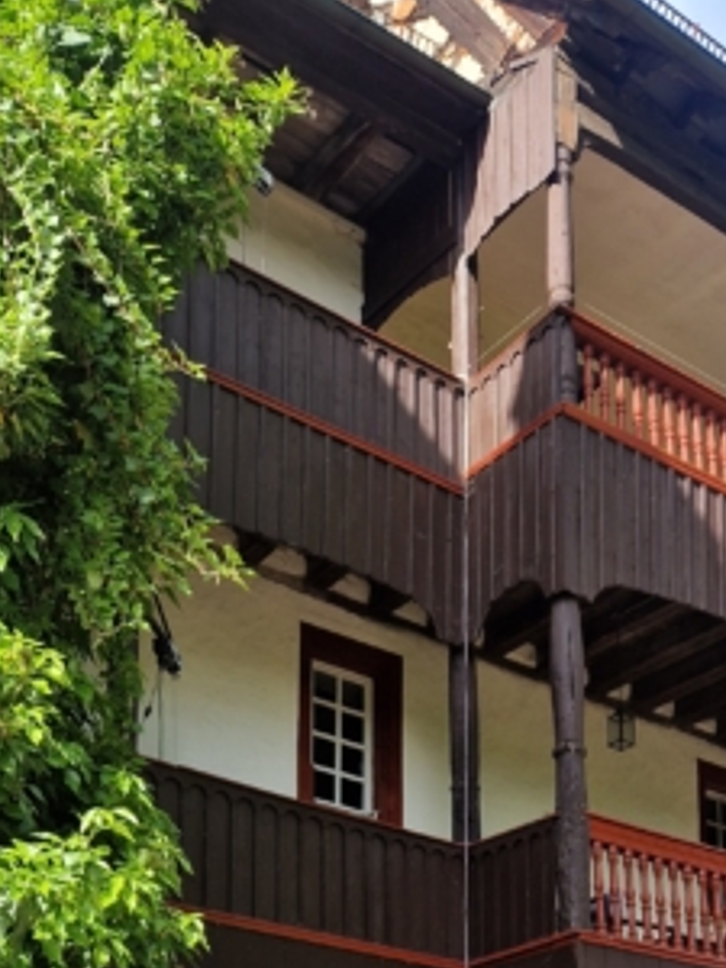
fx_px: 1510
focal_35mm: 54
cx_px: 489
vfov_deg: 31.3
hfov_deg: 26.9
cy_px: 1083
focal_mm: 5.4
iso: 50
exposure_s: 1/670
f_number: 1.8
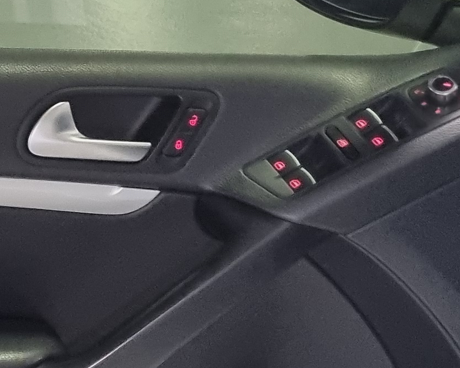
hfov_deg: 14.7
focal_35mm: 123
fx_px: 1675
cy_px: 168
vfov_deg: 12.5
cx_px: -195
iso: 640
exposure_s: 1/40
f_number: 1.8
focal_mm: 5.4
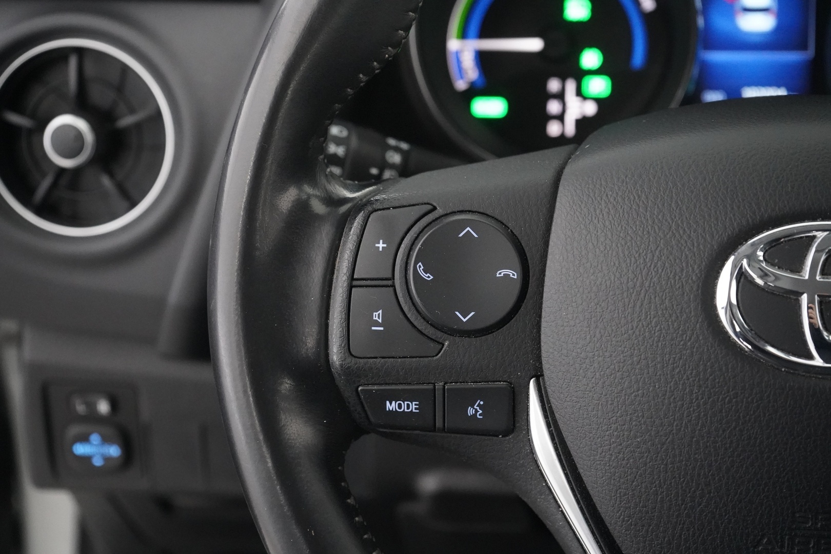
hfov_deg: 32.4
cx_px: 416
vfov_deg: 21.9
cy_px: 277
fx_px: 1431
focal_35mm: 62
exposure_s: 1/40
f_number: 6.3
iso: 12800
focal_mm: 62
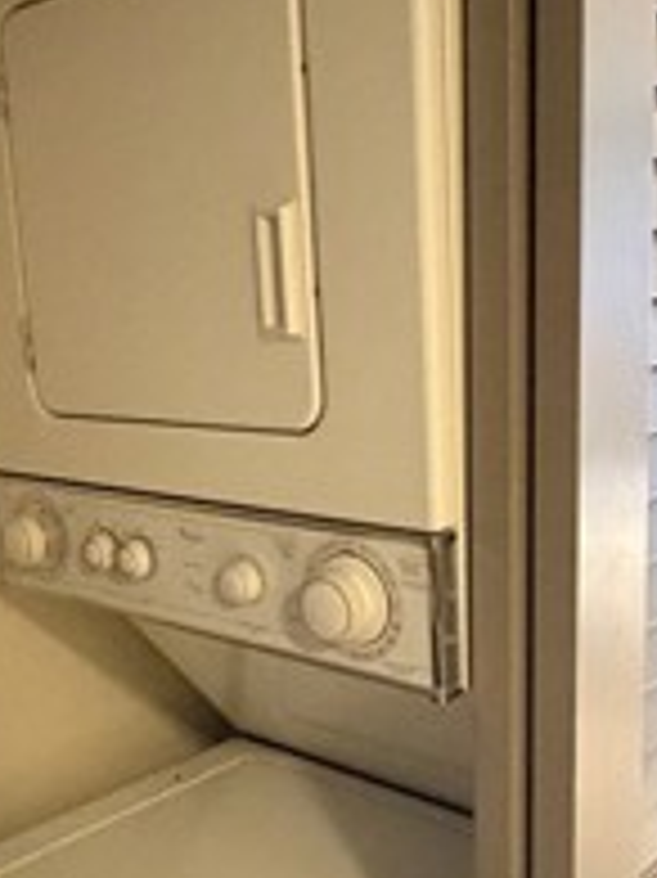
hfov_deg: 31.2
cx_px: 220
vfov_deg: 41.2
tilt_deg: -8.2
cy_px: 477
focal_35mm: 46
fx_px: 1165
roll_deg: +2.5
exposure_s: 1/40
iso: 1250
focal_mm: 2.22
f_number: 2.2
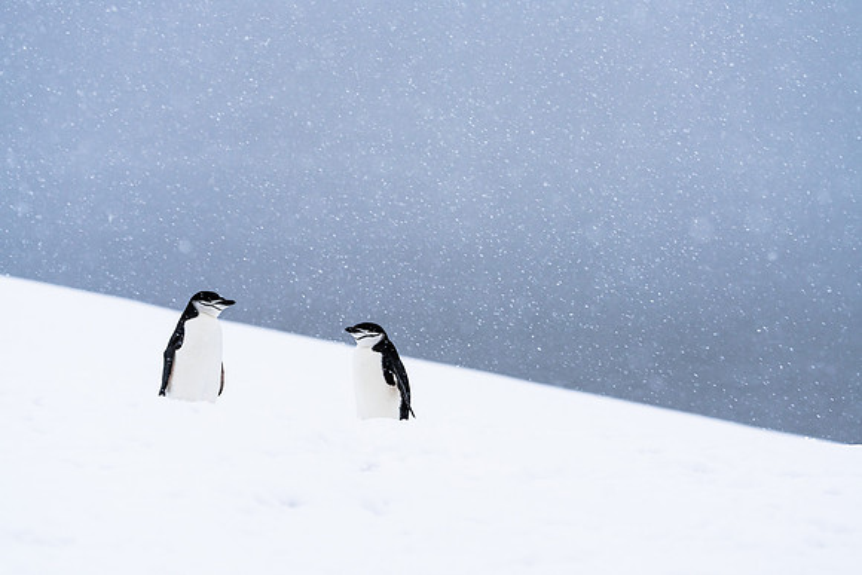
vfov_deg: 5.4
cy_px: 288
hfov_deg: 8.0
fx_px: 6155
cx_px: 431
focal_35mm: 257
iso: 1000
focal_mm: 257
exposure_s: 1/1000
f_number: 9
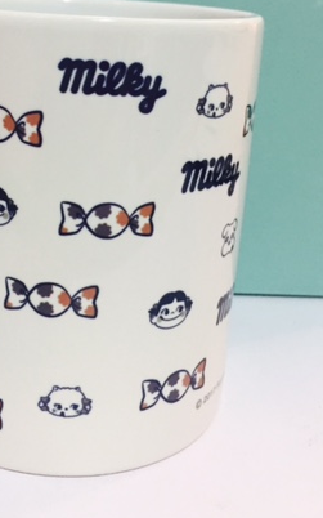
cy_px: 120
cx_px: 88
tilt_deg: -9.6
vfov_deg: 39.8
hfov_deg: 26.0
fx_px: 691
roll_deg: -3.0
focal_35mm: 49
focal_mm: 4.15
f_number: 2.2
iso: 80
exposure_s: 1/33
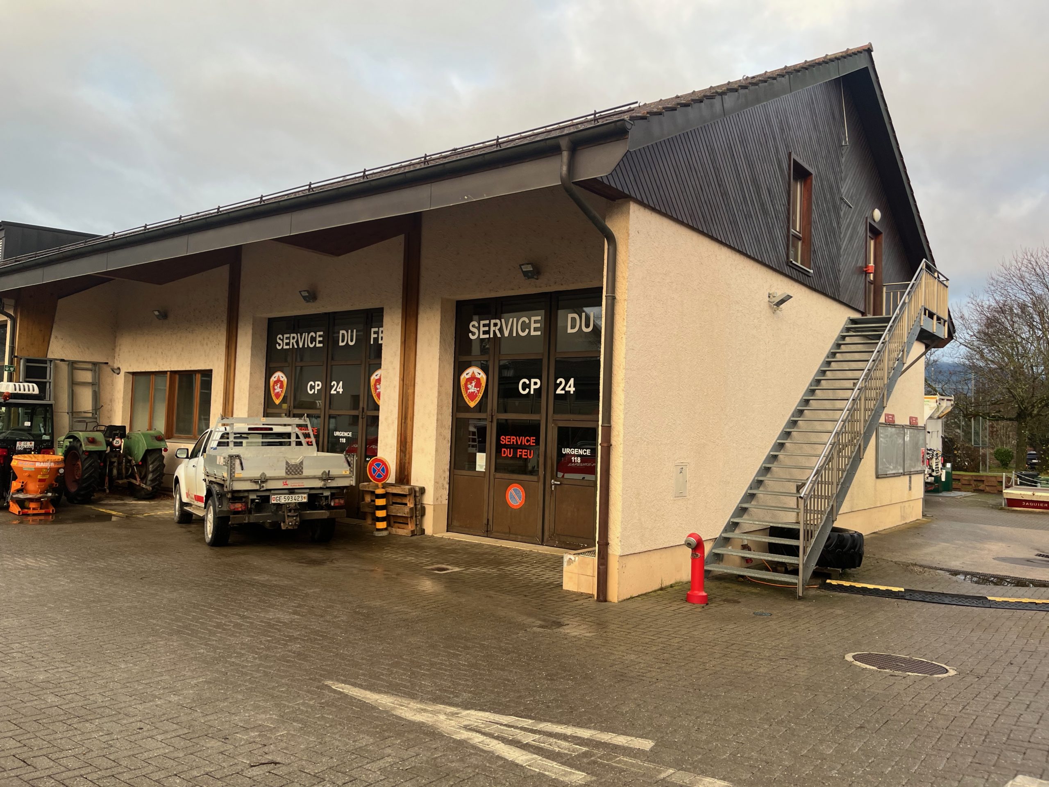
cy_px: 394
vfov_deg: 53.1
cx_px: 524
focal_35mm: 26
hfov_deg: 67.3
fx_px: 788
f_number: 1.6
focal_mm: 5.1
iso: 40
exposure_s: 1/236
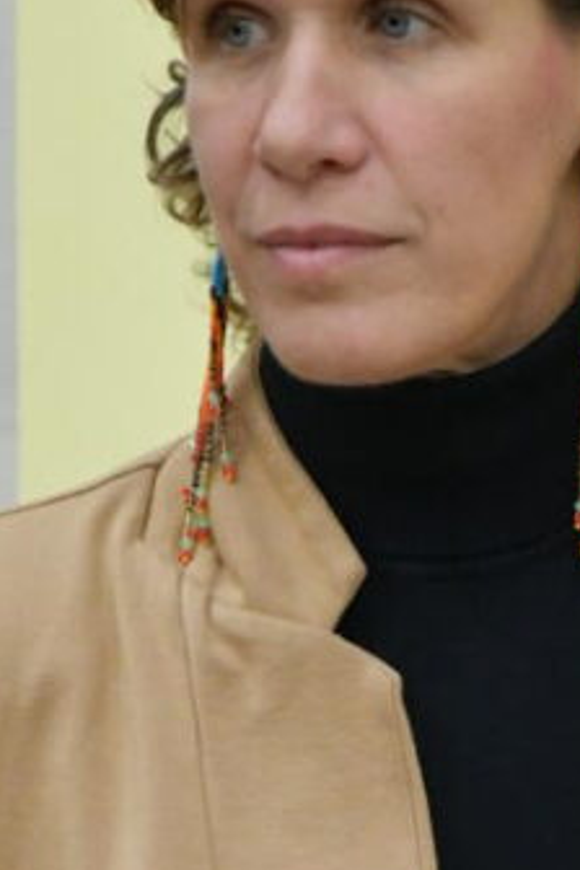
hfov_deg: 2.0
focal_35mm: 703
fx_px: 16988
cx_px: 383
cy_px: 623
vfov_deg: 2.9
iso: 2800
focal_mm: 140
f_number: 5.6
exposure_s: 1/250
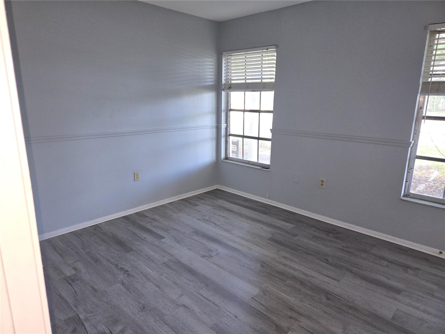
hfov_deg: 73.9
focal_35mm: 23
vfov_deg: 58.9
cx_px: 222
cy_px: 167
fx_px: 296
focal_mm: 5.4
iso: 100
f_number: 1.8
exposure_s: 1/30
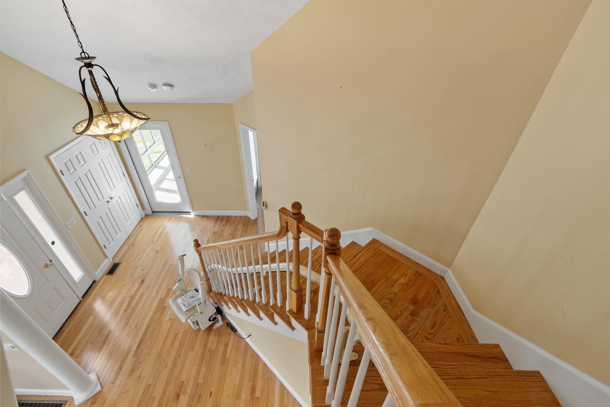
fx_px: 254
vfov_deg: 77.3
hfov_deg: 100.4
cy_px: 204
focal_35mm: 15
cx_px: 305
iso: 320
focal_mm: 10
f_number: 8
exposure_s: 1/2.5
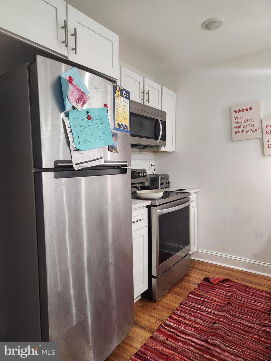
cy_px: 180
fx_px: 240
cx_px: 136
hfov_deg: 58.9
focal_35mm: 23
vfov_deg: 73.9
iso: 640
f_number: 1.8
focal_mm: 5.4
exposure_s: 1/120
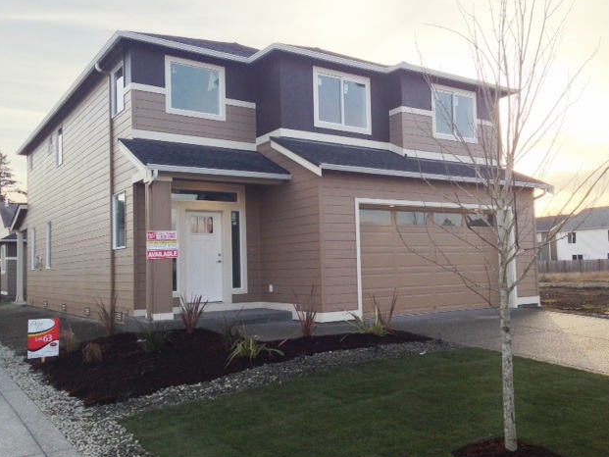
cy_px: 232
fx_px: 598
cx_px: 310
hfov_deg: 53.9
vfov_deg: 41.8
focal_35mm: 34
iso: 50
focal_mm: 4.12
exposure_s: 1/184
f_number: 2.4
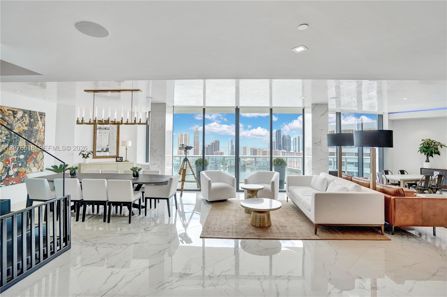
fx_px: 199
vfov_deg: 73.7
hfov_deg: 96.8
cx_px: 224
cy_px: 148
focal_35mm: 16
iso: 800
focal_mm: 16
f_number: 4.5
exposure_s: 1/400
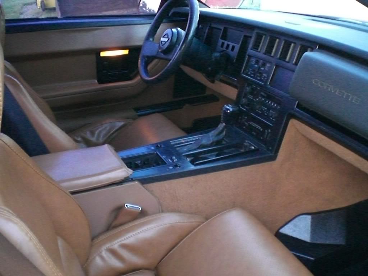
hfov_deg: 49.0
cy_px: 138
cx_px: 184
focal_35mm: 38
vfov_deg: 37.7
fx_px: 404
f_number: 3.1
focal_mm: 6.3
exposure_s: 1/25
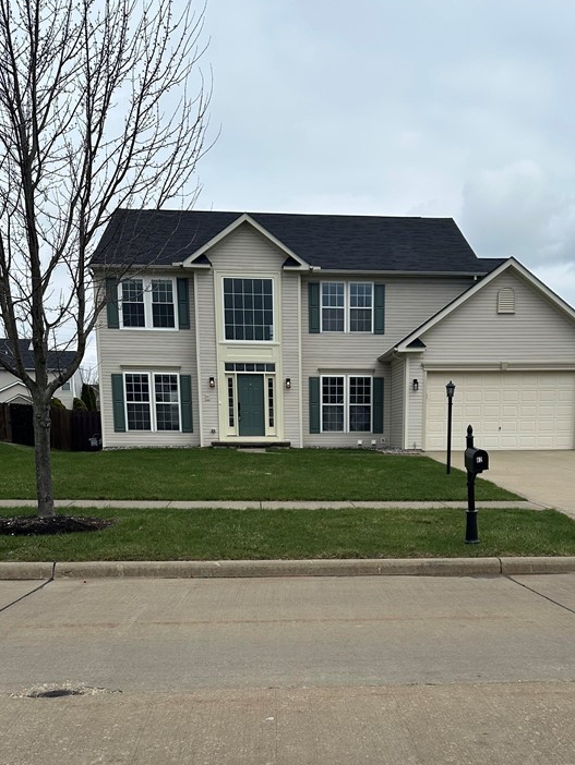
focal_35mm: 35
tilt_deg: -8.0
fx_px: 775
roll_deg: +0.1
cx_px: 348
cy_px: 549
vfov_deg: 50.9
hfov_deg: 40.5
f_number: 1.78
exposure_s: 1/2967
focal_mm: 6.86
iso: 80
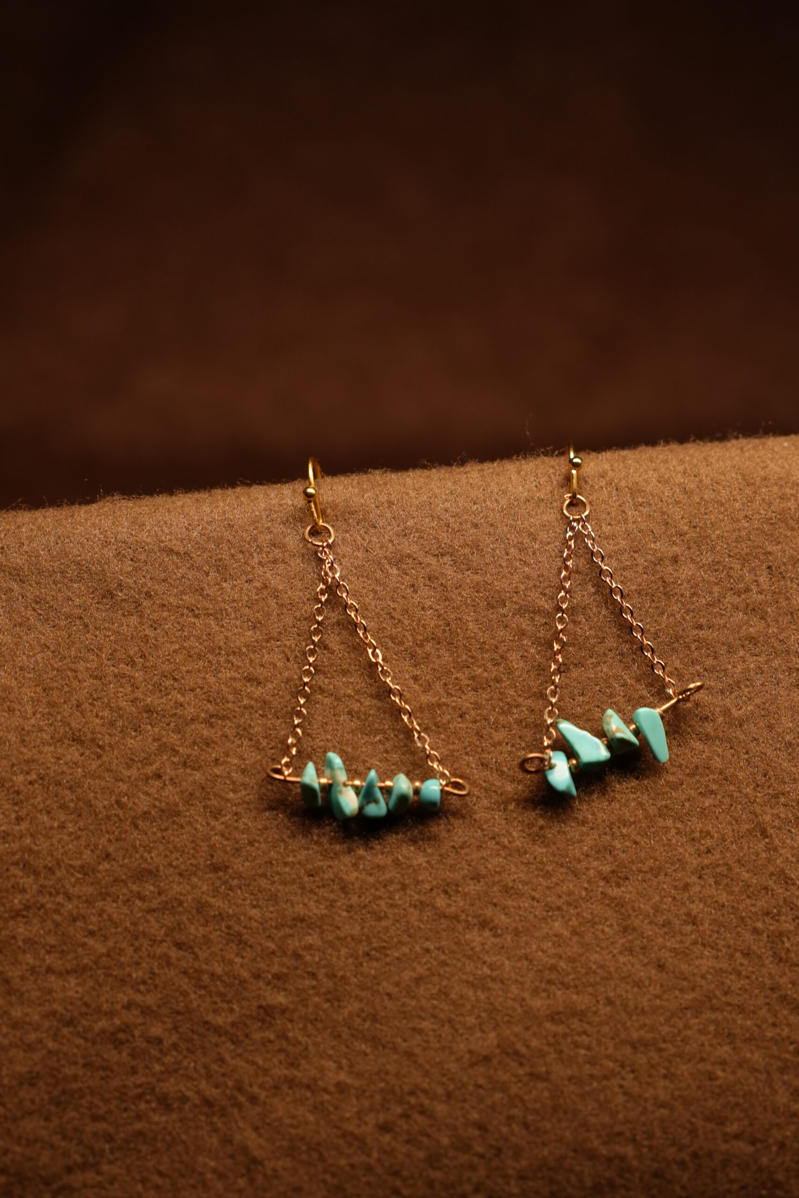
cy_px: 599
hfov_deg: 26.0
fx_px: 1731
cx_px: 400
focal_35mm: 52
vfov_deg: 38.2
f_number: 4
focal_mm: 35
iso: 250
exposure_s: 1/100
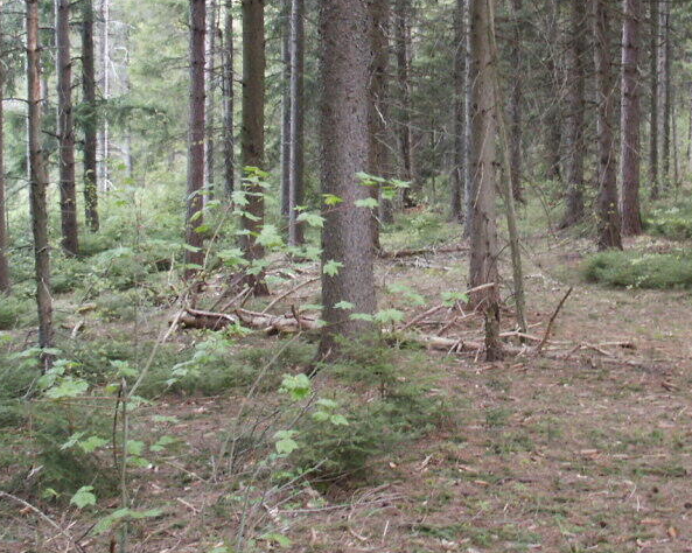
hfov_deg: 31.5
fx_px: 1208
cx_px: 504
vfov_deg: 25.6
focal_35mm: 59
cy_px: 172
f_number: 3
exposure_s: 1/45
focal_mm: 7.18
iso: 160
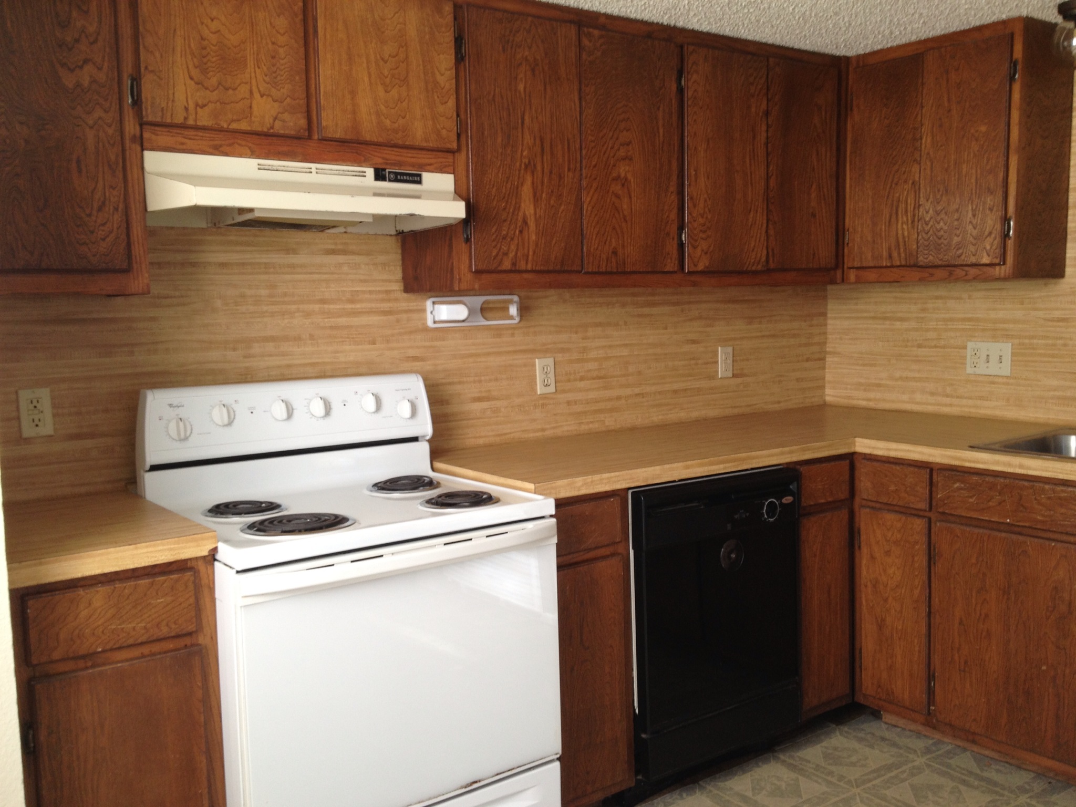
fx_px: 1088
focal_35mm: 35
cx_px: 538
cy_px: 404
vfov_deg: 40.7
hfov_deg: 52.6
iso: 50
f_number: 2.4
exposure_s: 1/40
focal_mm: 4.28
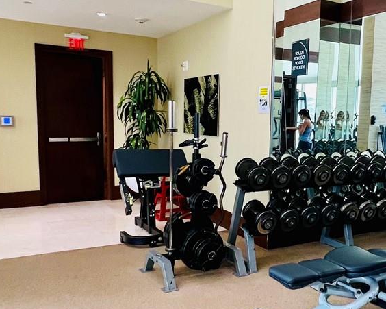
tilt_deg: -7.3
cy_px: 169
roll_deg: -3.0
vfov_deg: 41.1
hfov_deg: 49.2
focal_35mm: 36
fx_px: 411
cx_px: 266
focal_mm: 1.57
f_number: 1.8
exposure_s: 1/60
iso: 160
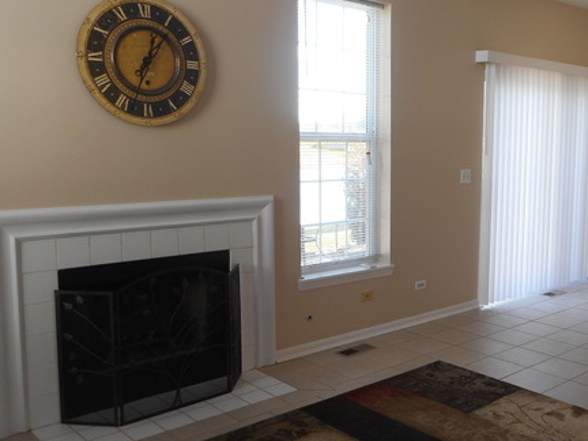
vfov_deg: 38.7
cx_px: 433
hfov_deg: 48.4
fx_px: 628
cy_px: 214
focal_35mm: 37
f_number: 3.7
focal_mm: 4.5
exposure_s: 1/30
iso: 80
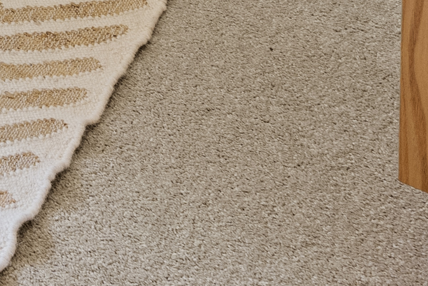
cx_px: -657
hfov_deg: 13.2
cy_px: -775
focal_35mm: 105
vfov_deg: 8.5
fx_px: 1248
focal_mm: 14
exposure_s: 1/3
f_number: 7.1
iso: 400
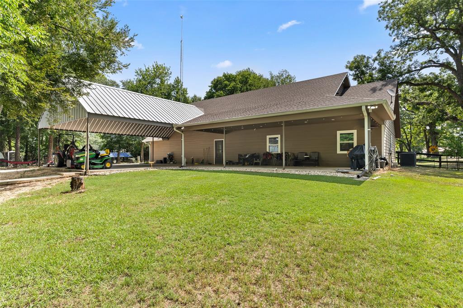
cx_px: 232
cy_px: 154
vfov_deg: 64.5
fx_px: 244
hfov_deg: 86.9
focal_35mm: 19
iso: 400
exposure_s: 1/60
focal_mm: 19
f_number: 10
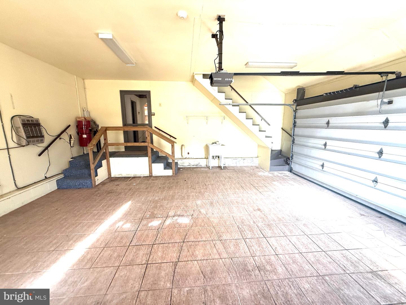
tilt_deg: -10.1
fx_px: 164
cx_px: 203
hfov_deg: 102.1
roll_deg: -0.3
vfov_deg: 85.7
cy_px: 152
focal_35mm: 14
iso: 250
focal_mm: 2.22
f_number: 2.2
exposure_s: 1/99
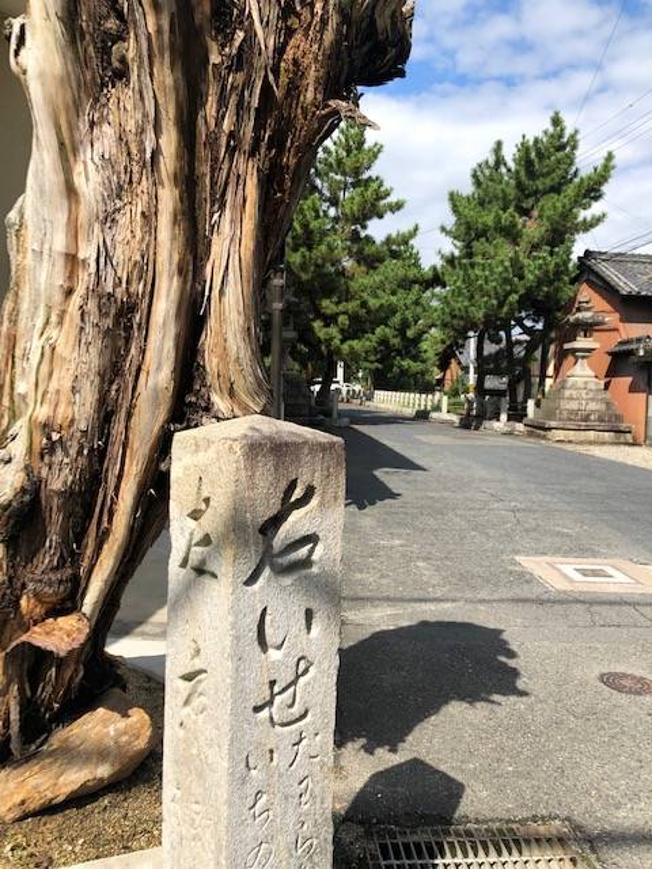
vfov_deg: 63.4
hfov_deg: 49.7
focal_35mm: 28
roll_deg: -0.4
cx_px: 326
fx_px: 703
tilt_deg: -3.7
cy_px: 434
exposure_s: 1/1779
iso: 20
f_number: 1.8
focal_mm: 3.99
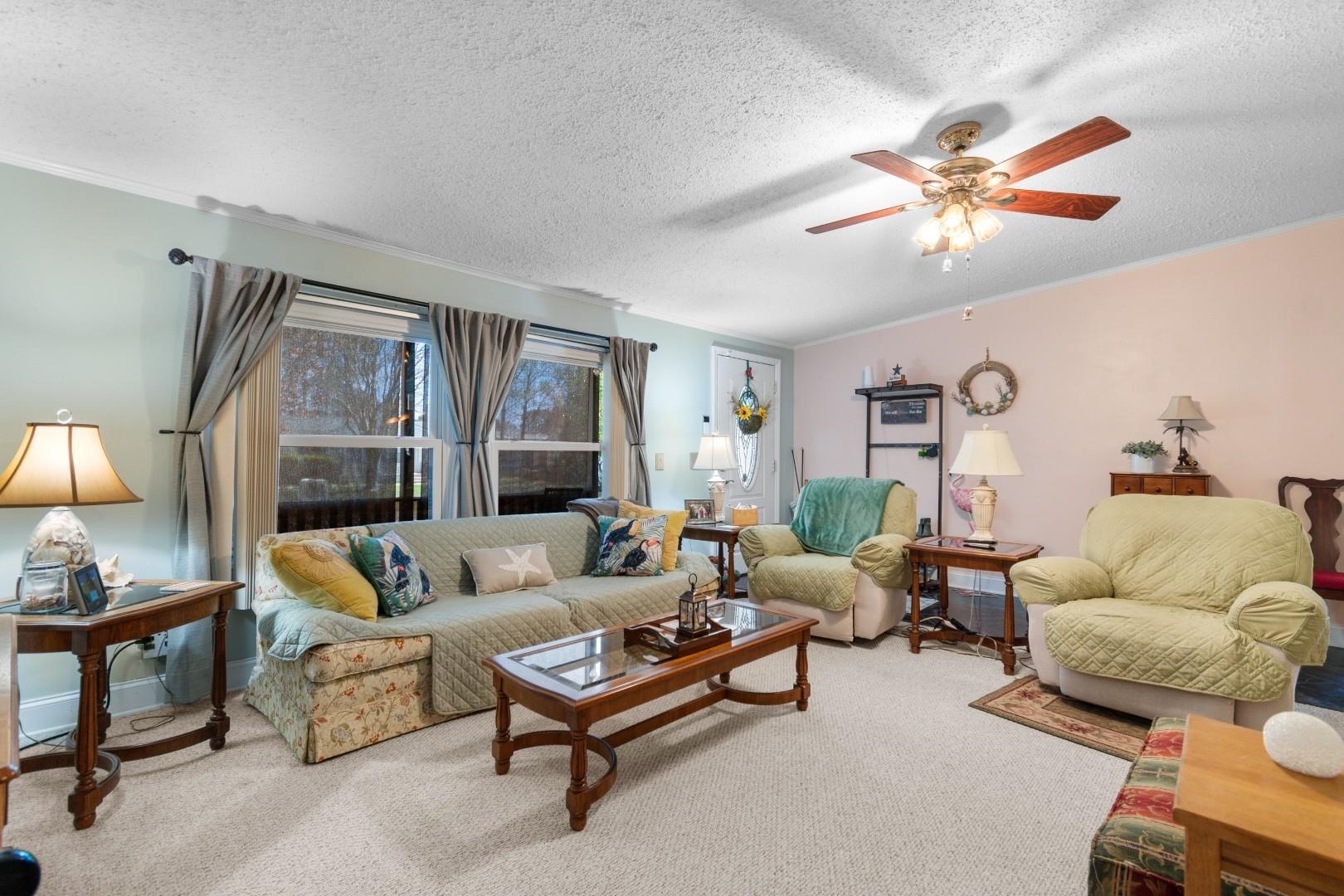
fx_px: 560
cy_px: 448
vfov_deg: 77.3
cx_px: 672
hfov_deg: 100.4
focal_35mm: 15
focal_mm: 10
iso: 100
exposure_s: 1/10
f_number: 4.5
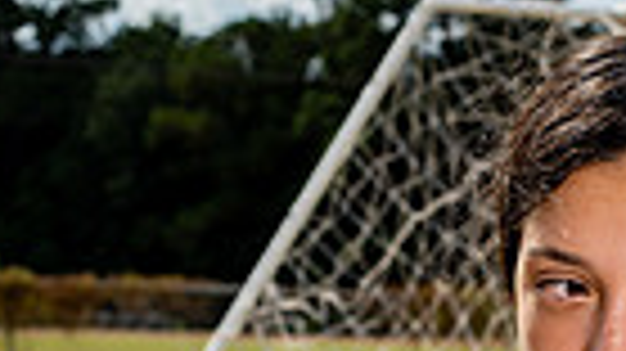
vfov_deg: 6.2
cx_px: 608
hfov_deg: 11.4
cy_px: 891
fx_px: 3102
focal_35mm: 187
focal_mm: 55
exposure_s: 1/250
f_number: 7.1
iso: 50
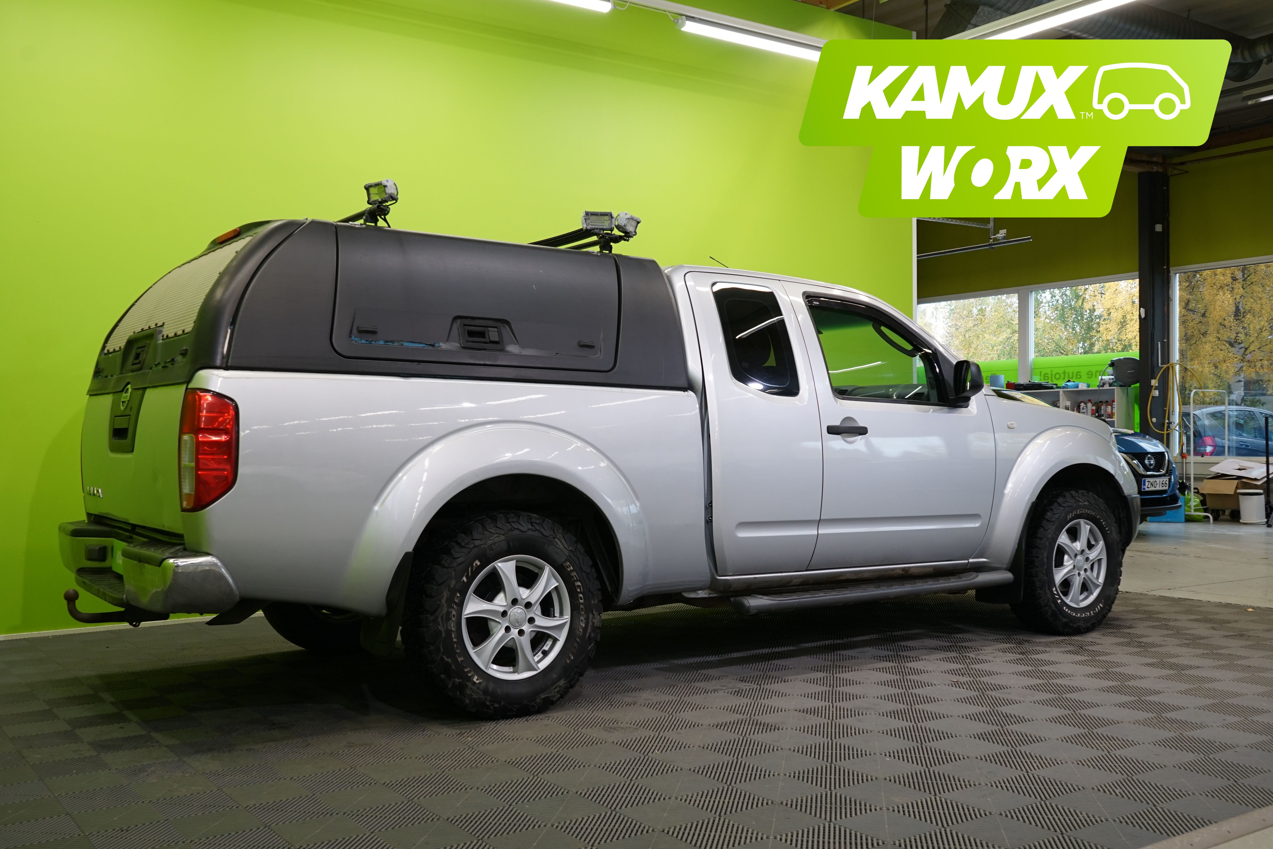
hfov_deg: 55.8
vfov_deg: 38.9
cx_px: 596
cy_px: 454
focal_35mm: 34
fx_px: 1202
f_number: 6.3
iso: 640
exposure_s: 1/40
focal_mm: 31
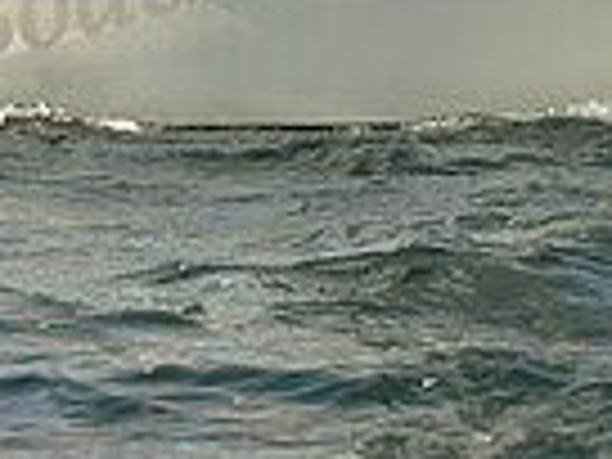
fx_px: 5074
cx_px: 531
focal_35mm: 287
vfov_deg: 5.1
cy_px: -268
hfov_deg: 6.9
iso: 320
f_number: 6.3
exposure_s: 1/1600
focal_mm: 70
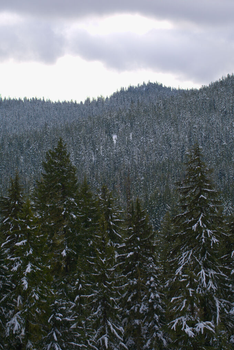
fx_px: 1459
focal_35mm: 150
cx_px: 117
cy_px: 175
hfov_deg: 9.2
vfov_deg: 13.7
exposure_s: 1/200
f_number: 5
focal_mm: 100
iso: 100
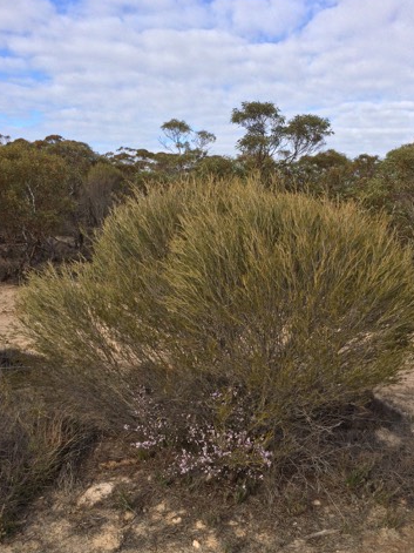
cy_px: 296
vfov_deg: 56.8
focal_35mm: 32
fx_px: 511
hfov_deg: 44.1
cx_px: 217
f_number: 2.2
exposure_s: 1/1520
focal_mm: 4.15
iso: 32
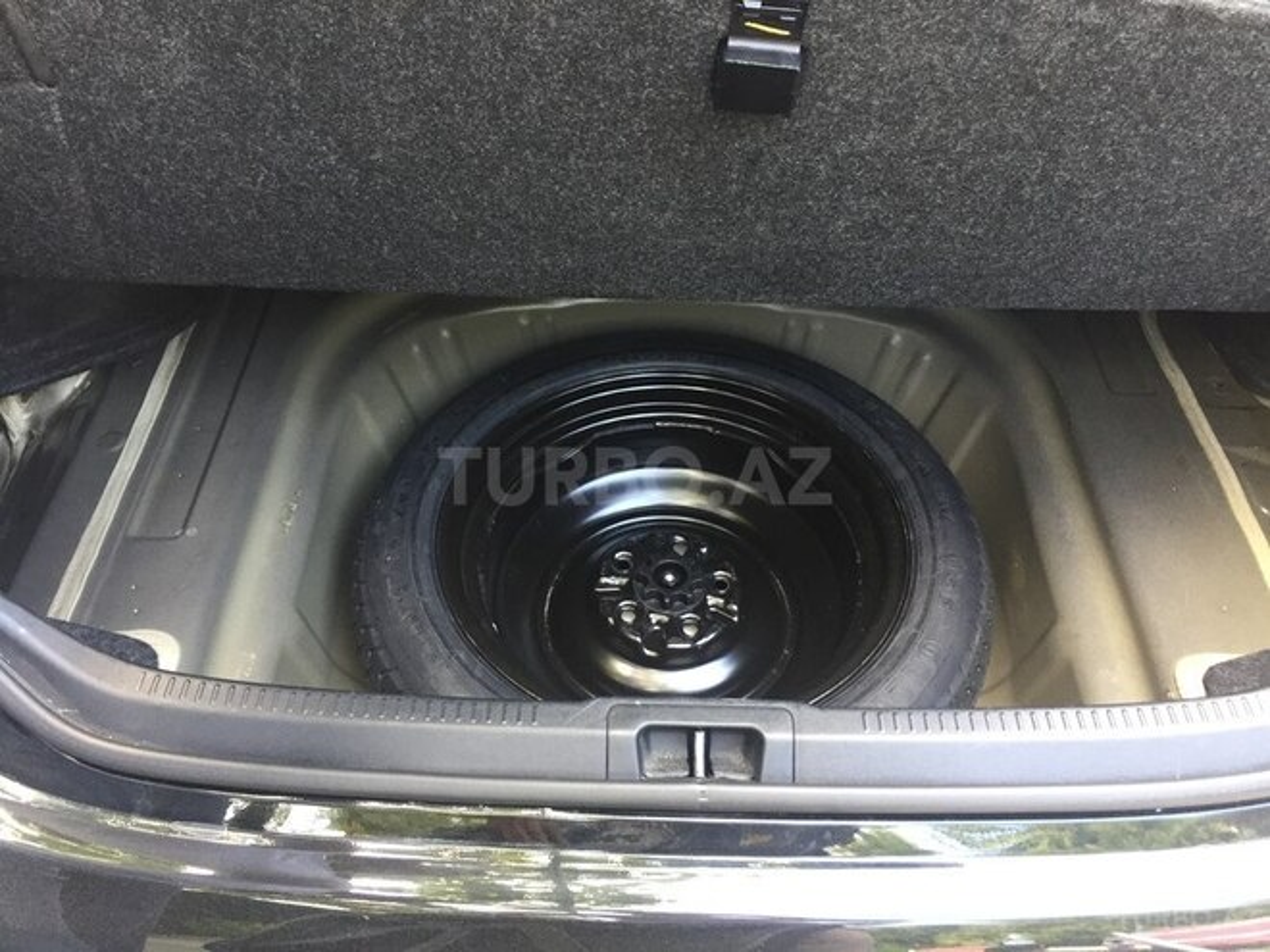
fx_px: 1064
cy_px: 476
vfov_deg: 48.2
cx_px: 635
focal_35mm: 29
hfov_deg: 61.7
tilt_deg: -48.7
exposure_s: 1/33
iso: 64
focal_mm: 4.15
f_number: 2.2
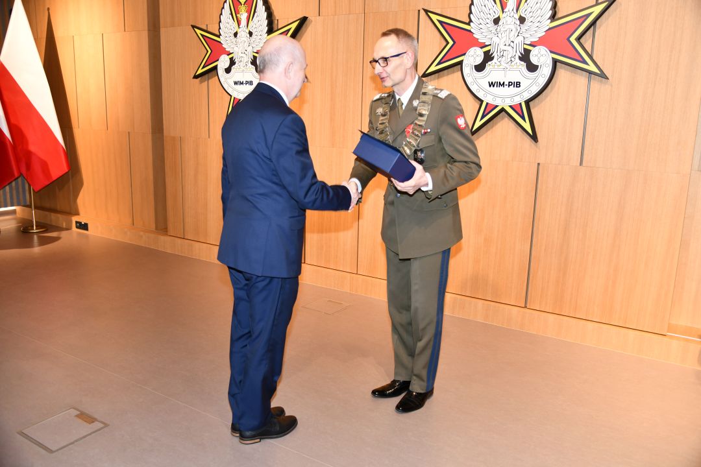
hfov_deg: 61.9
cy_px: 234
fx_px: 584
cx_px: 350
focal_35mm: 30
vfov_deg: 43.6
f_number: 4.5
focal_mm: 30
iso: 720
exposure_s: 1/60
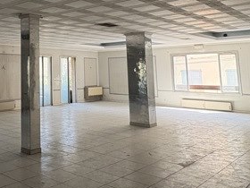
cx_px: 13
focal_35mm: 40
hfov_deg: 42.0
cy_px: 38
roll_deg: +0.2
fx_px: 289
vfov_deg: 34.9
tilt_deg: +7.0
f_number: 2.2
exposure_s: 1/99
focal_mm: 2.22
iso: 160
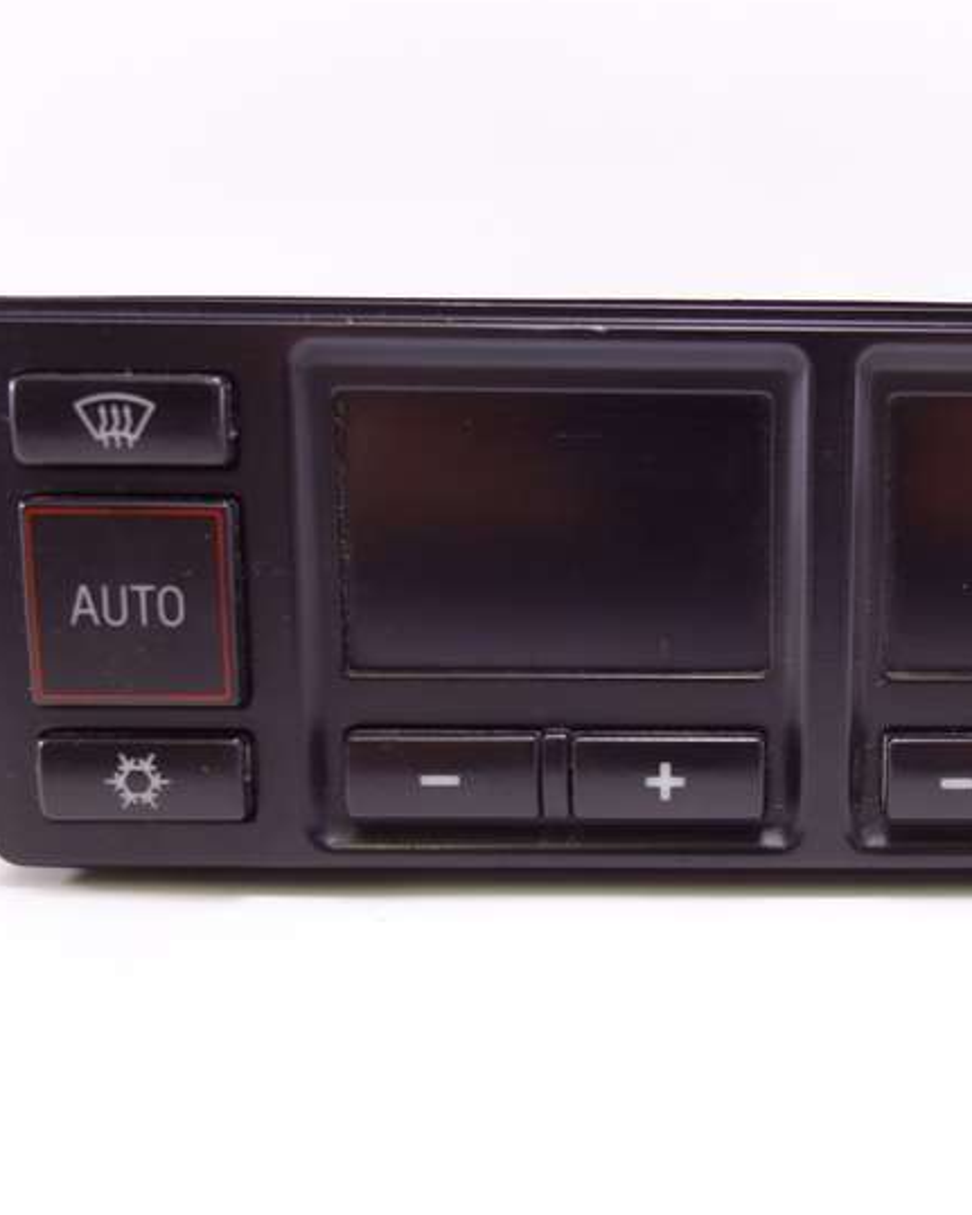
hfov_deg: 36.2
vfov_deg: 45.8
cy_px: 601
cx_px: 769
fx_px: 1439
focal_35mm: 40
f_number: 1.8
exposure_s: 1/60
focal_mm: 10.4
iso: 125
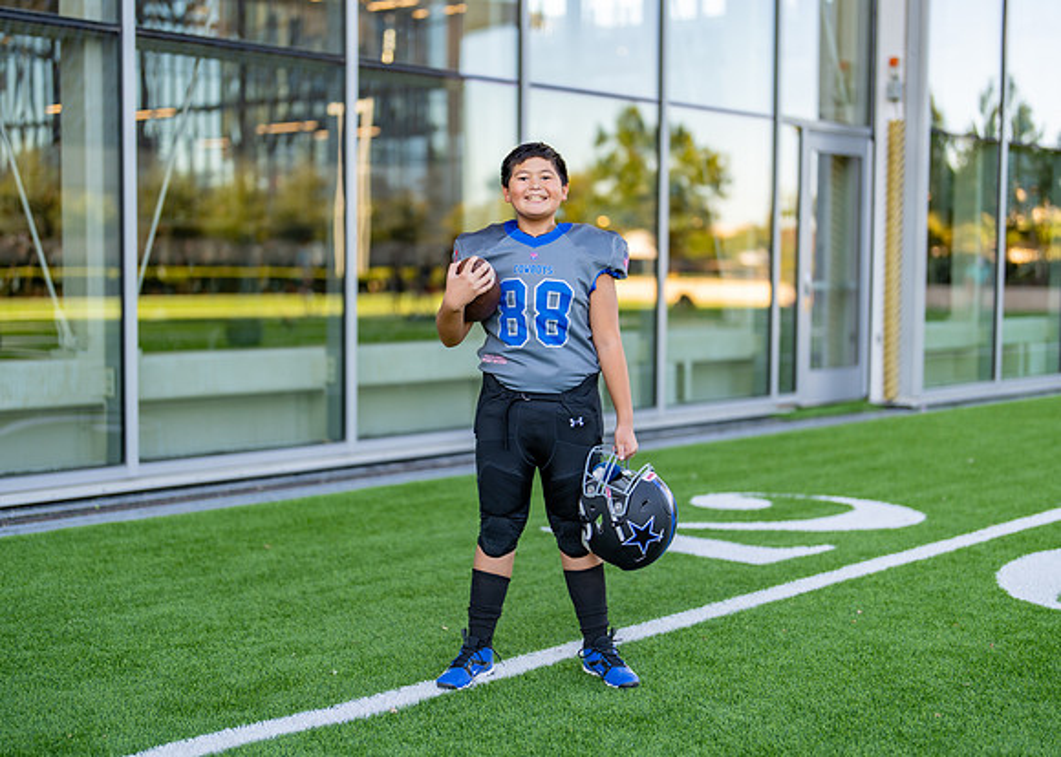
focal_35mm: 54
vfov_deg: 26.2
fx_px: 1628
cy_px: 378
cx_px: 530
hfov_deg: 36.1
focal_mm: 50
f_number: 1.2
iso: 100
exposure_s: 1/640
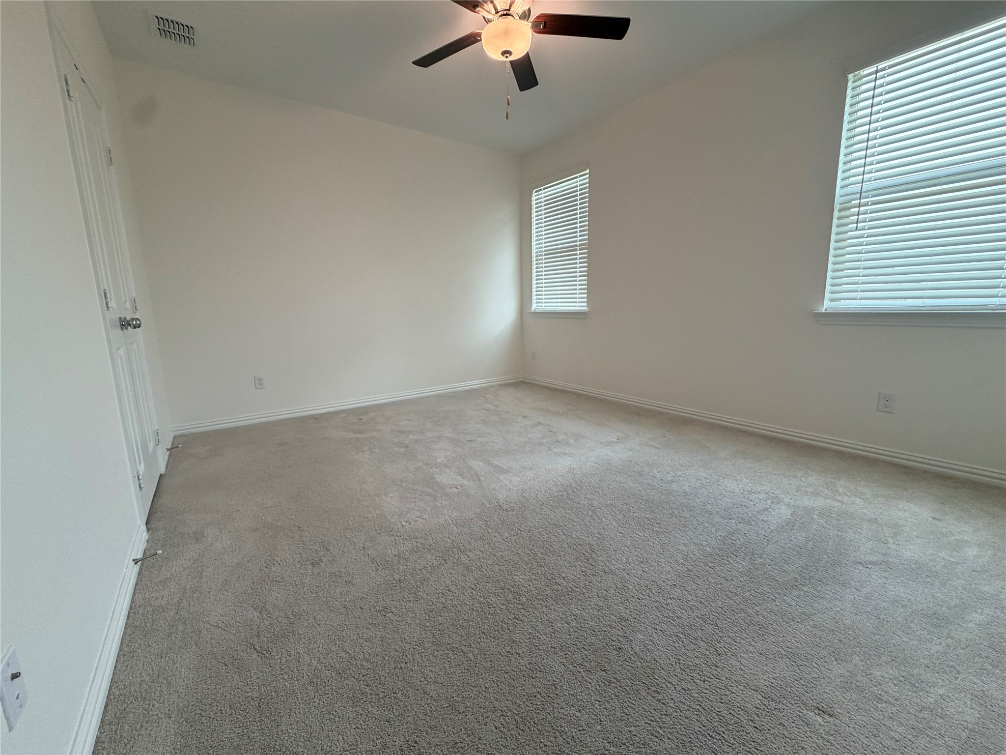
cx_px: 503
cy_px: 378
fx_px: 407
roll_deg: +1.5
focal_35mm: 14
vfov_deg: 85.7
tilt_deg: -10.0
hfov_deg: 102.1
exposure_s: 1/120
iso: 160
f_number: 2.2
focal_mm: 2.22
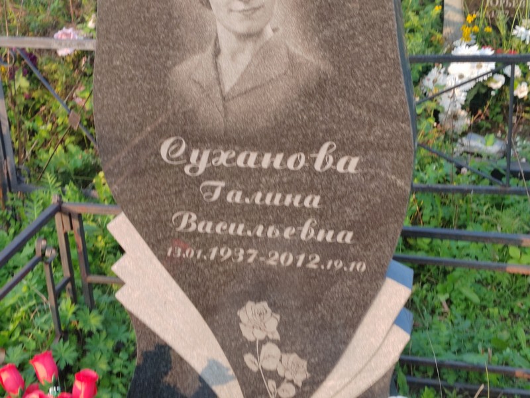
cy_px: 199
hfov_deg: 31.7
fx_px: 934
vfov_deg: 24.0
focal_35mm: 61
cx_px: 265
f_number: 1.9
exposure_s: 1/140
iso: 100
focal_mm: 5.52
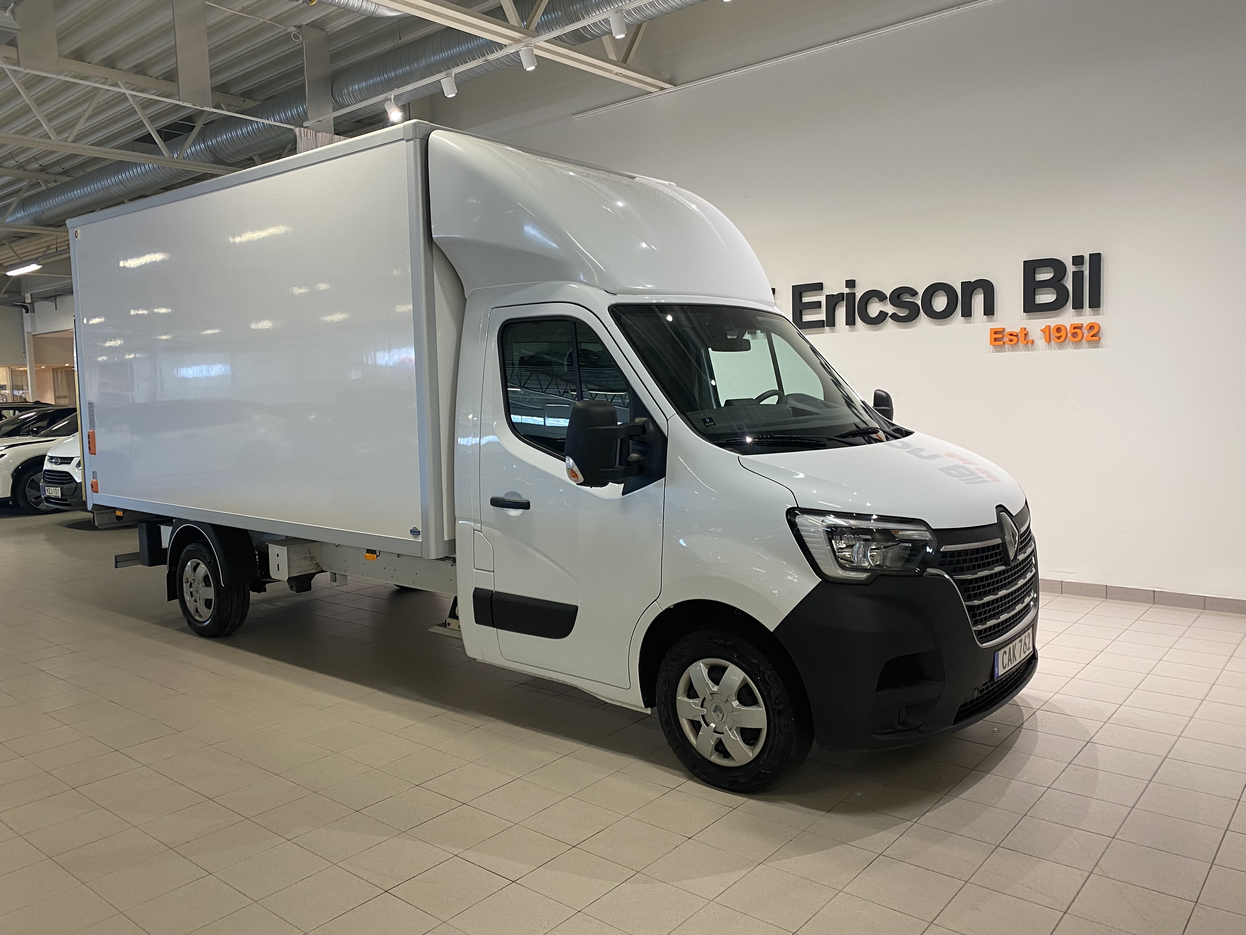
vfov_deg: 53.1
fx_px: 936
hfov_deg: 67.3
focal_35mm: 26
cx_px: 623
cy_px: 468
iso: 64
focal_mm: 4.25
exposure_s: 1/50
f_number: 1.8
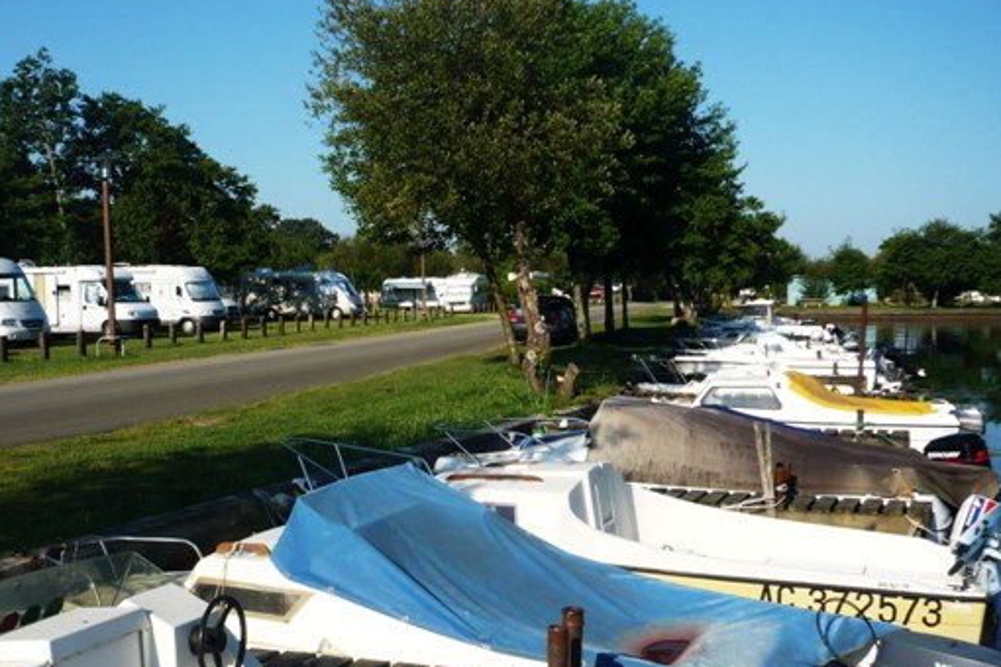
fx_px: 1307
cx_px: 436
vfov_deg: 28.6
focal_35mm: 47
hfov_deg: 41.8
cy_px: 414
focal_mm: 6
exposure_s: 1/320
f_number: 8
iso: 100
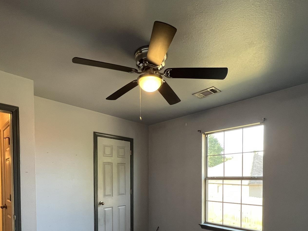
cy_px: 184
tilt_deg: -3.0
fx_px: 187
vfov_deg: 58.6
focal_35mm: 21
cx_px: 148
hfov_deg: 79.0
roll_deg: +0.2
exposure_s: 1/60
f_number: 1.8
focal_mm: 1.57
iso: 160
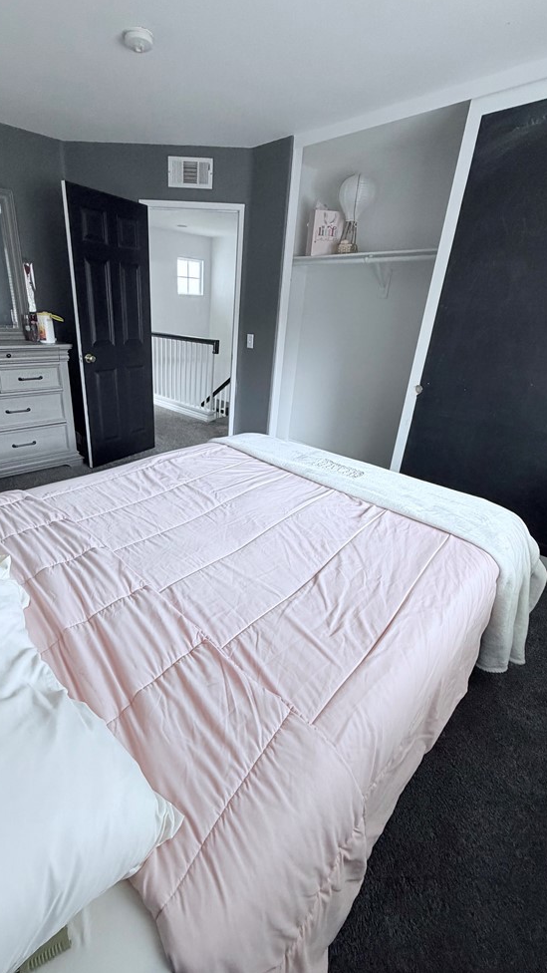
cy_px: 490
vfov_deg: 99.4
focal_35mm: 16
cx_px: 225
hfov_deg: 66.6
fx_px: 413
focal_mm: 2.22
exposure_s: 1/121
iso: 250
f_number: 2.2
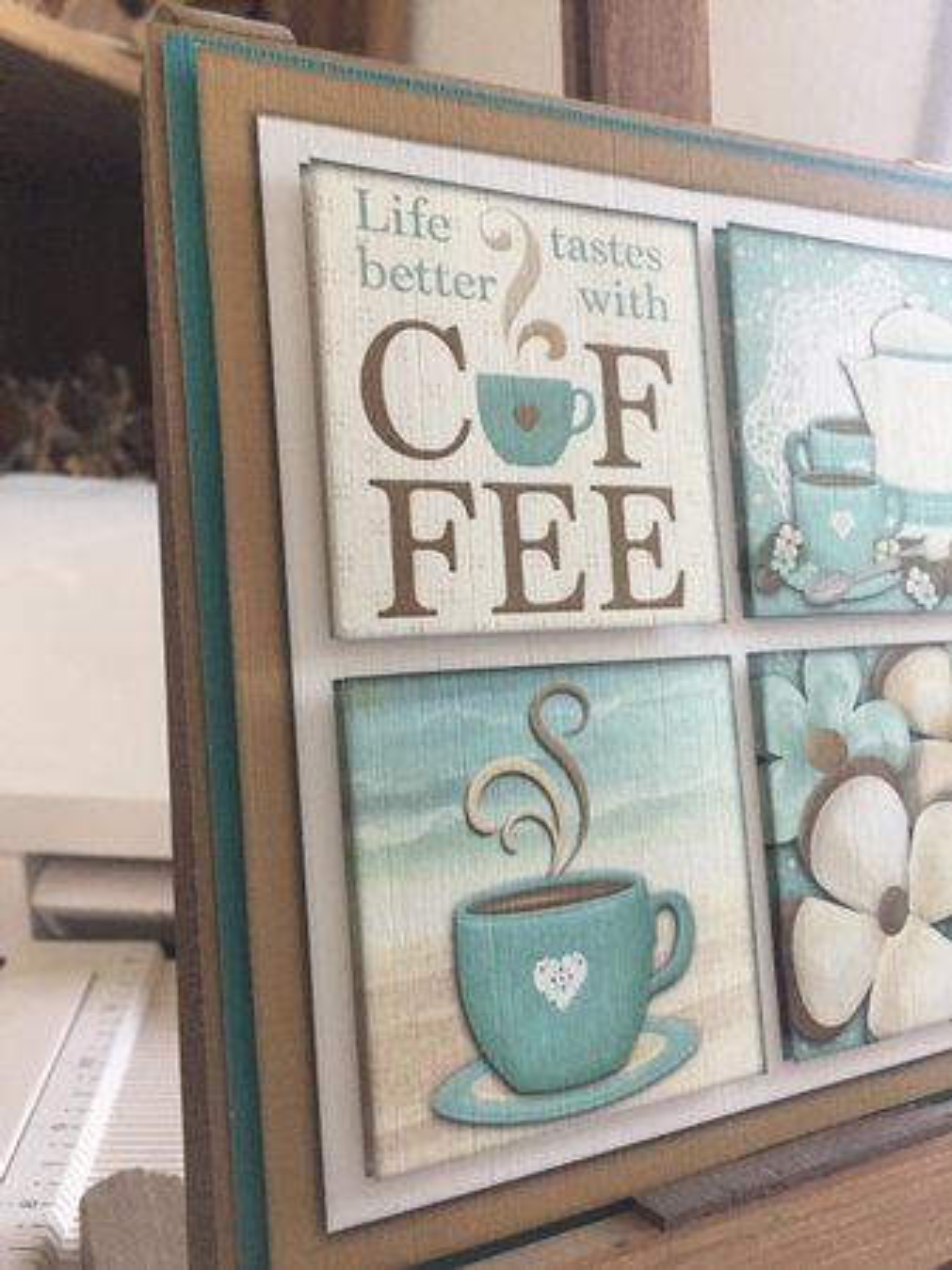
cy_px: 635
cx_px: 476
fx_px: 1064
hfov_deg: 48.2
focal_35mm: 29
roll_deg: -3.2
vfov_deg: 61.7
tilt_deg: -13.5
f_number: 2.2
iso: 200
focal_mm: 4.15
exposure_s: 1/33
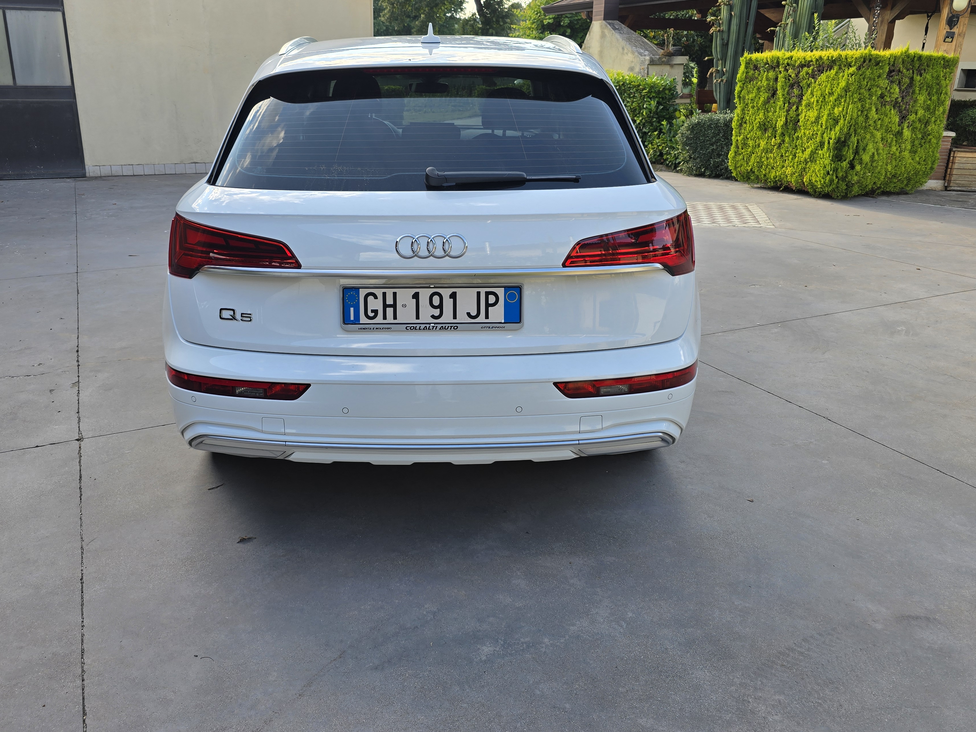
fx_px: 761
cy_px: 322
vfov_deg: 51.2
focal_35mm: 27
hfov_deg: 65.1
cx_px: 434
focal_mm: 6.3
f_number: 1.7
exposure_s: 1/180
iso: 12
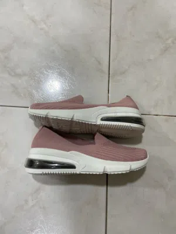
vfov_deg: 67.3
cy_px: 117
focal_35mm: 26
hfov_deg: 53.1
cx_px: 88
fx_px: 176
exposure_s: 1/100
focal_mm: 4.25
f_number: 1.8
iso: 100
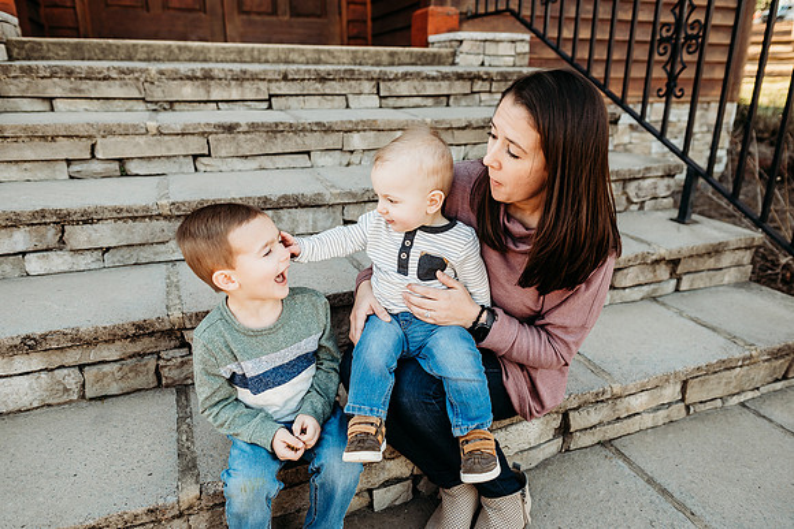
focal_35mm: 24
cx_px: 397
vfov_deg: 53.2
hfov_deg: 73.7
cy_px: 264
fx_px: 529
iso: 250
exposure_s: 1/320
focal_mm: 24
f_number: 2.8
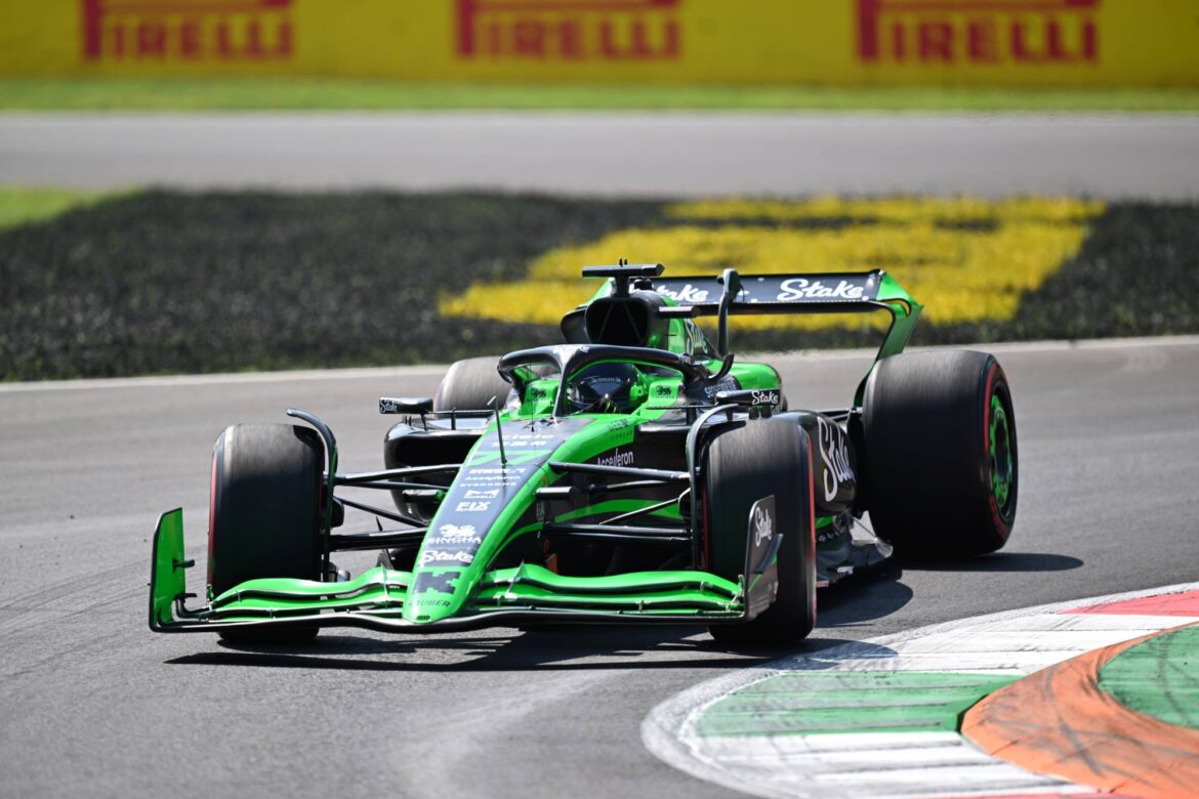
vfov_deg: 3.4
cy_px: 400
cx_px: 600
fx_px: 13321
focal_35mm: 400
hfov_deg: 5.2
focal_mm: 400
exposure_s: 1/640
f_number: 3.2
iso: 50
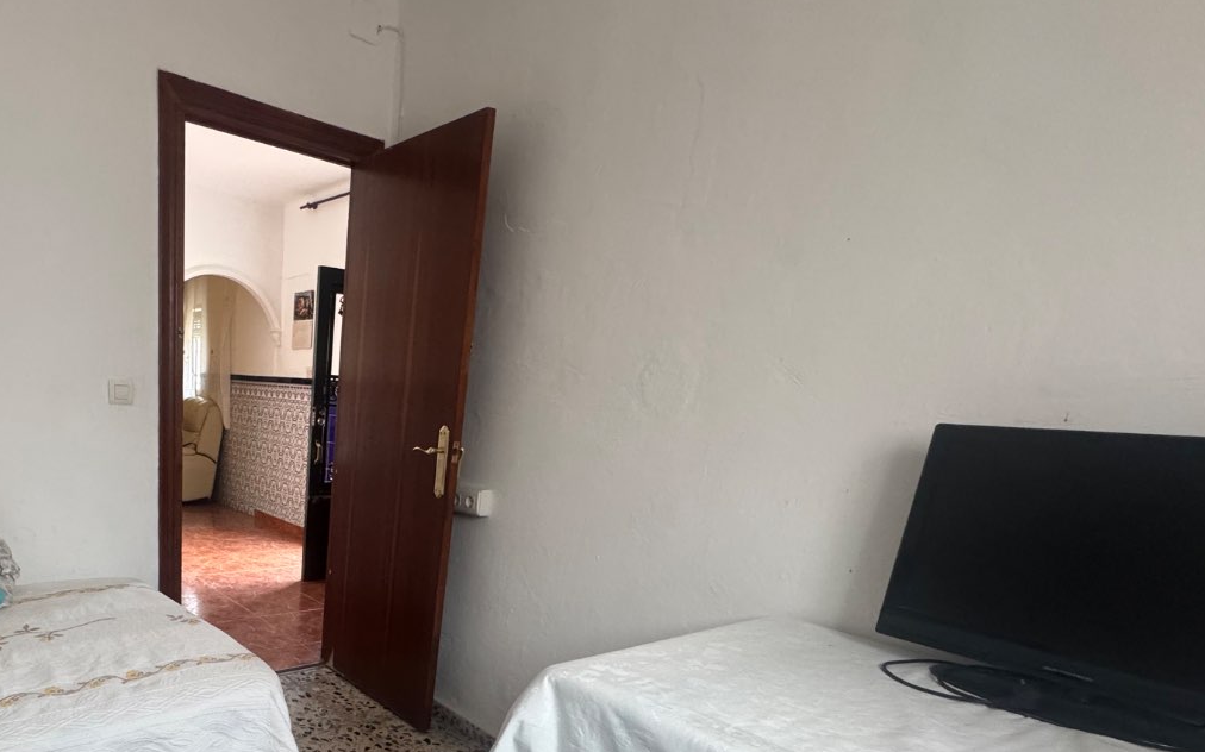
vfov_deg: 52.2
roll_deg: -2.8
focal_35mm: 22
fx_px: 722
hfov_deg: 75.2
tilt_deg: -12.9
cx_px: 335
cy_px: 578
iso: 320
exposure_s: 1/89
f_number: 2.2
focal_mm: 2.22
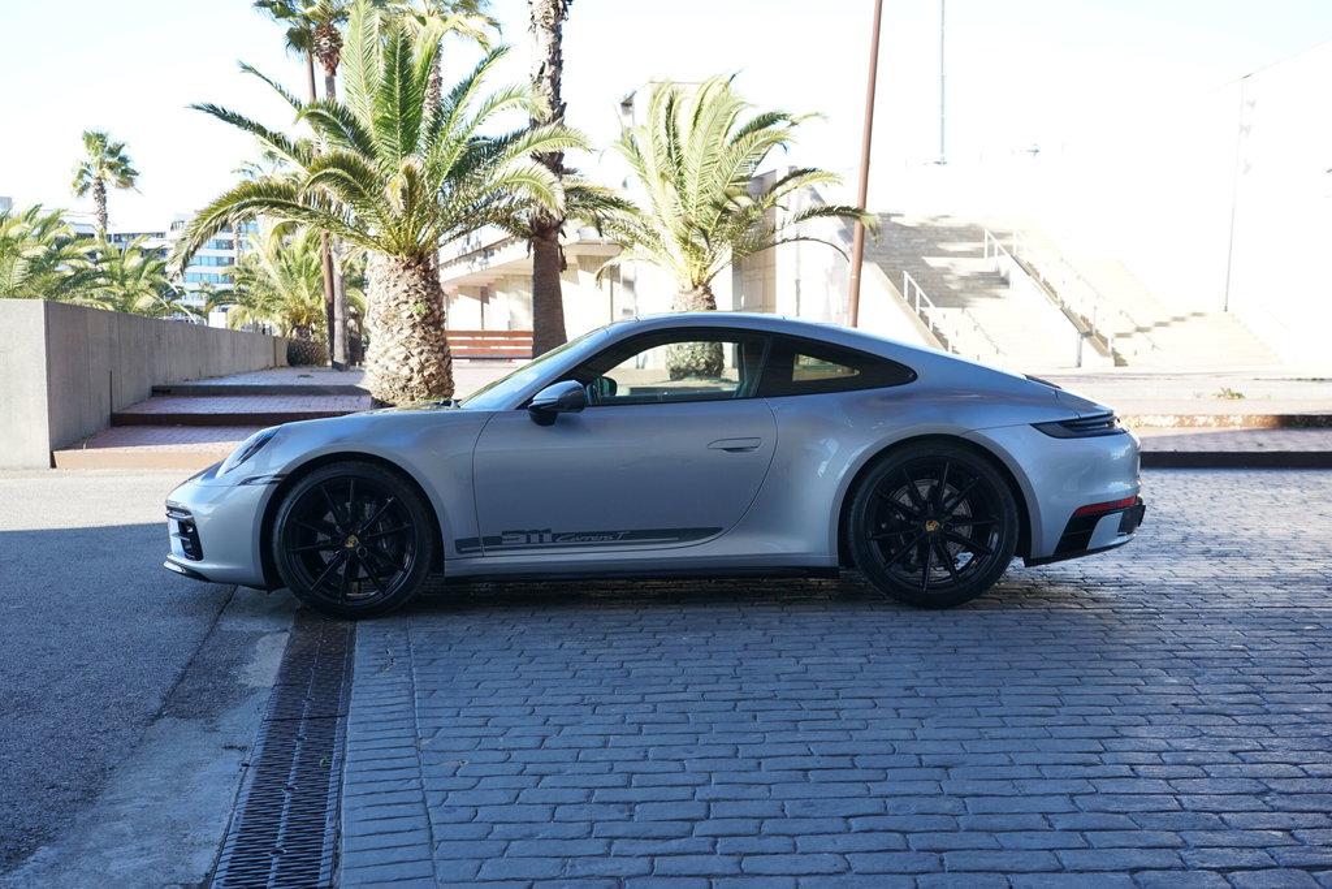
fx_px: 1406
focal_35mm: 38
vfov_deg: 35.1
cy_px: 444
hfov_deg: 50.7
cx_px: 666
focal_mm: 38
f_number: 5.6
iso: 200
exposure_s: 1/60
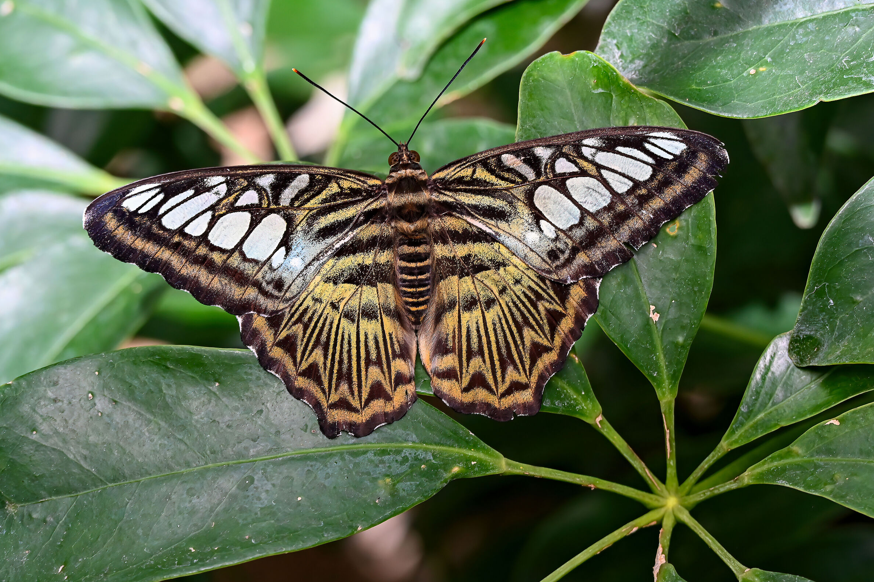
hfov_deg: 10.2
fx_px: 4879
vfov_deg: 6.8
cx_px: 437
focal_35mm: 201
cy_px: 291
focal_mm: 200
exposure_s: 1/25
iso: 800
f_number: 14
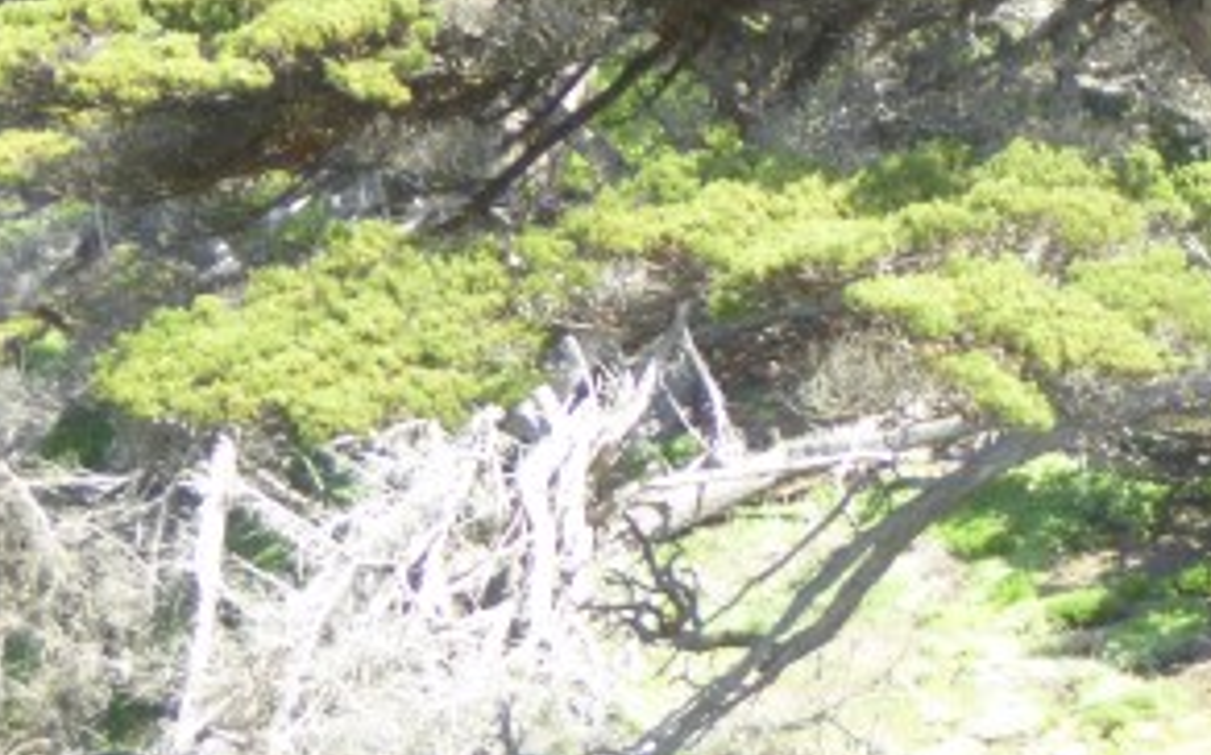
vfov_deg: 7.0
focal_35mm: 186
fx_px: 6134
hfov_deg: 10.8
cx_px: 1970
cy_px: 817
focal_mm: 9
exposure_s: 1/125
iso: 100
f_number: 4.1
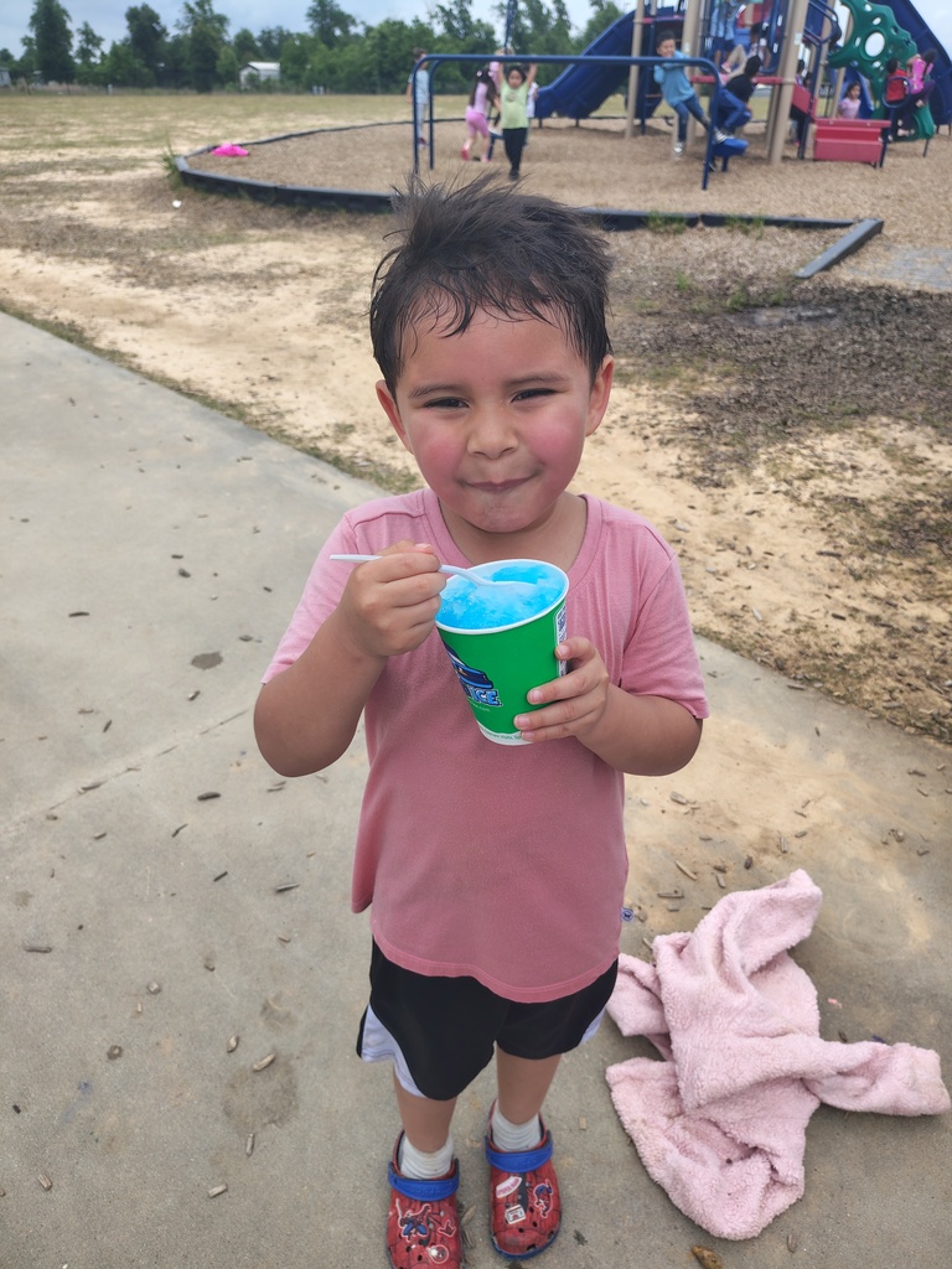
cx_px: 476
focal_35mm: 24
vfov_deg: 71.6
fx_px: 880
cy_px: 634
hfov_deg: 56.8
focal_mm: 5.56
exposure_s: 1/1261
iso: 100
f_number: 1.8
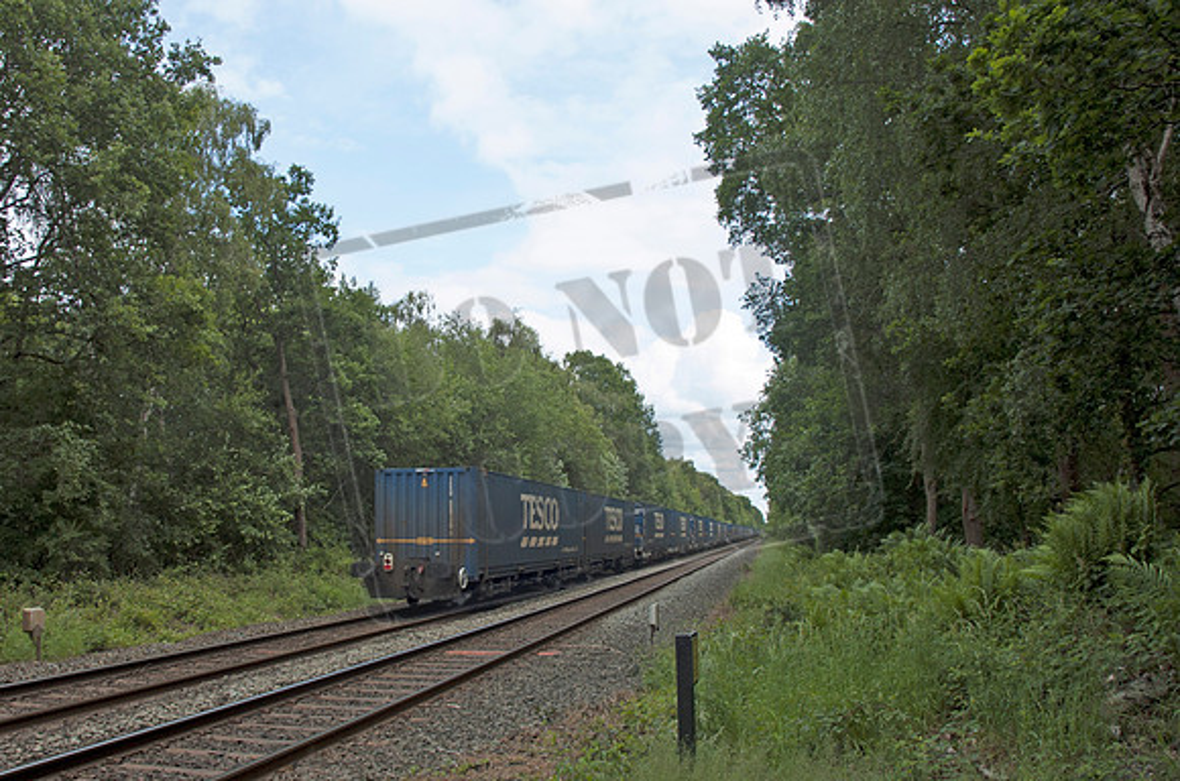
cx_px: 590
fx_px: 883
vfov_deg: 47.7
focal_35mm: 27
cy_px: 390
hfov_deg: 67.5
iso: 200
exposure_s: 1/200
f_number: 7.1
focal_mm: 18
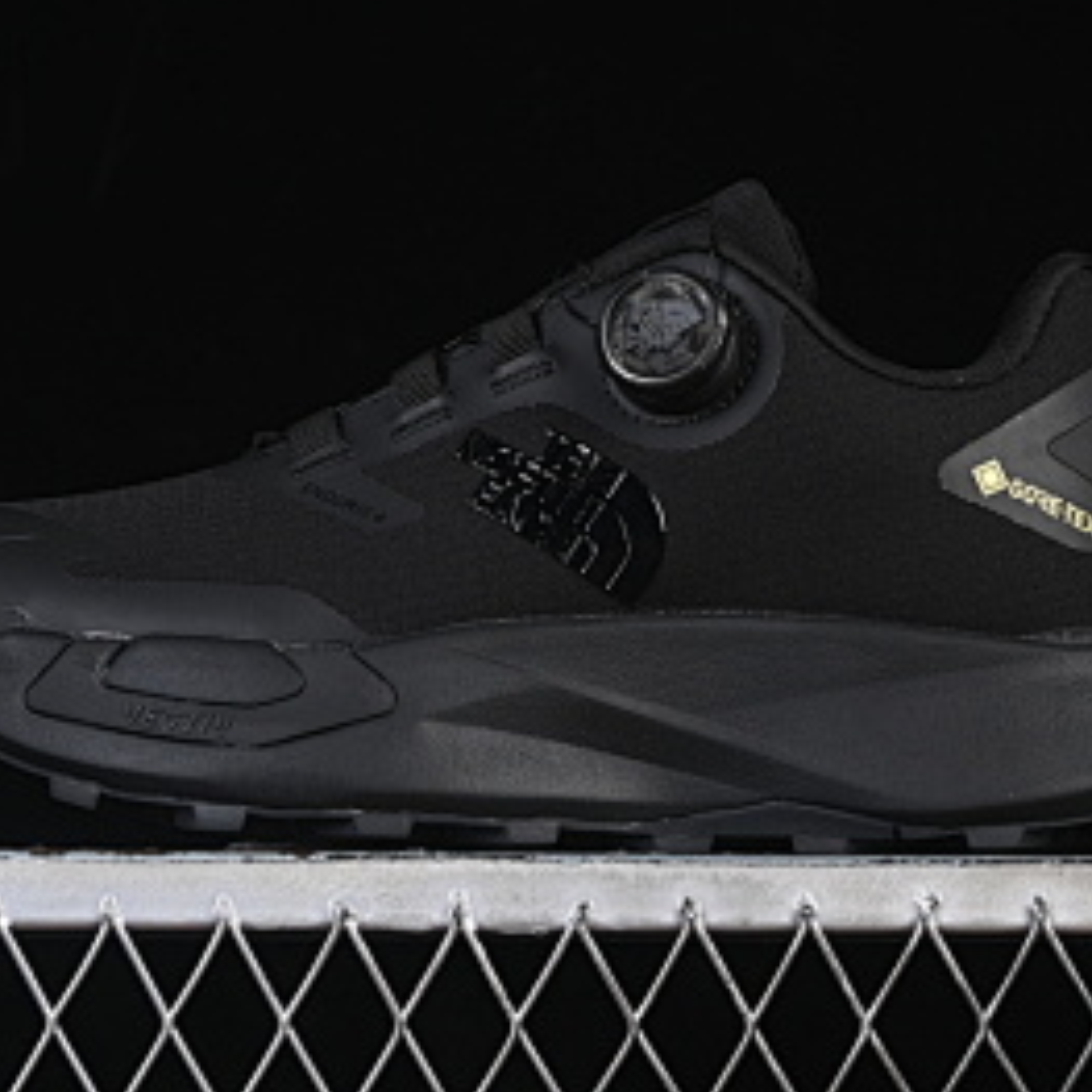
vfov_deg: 14.4
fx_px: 4319
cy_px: 426
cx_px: 536
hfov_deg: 14.4
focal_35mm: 121
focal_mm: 50
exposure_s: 1/50
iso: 160
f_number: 6.3
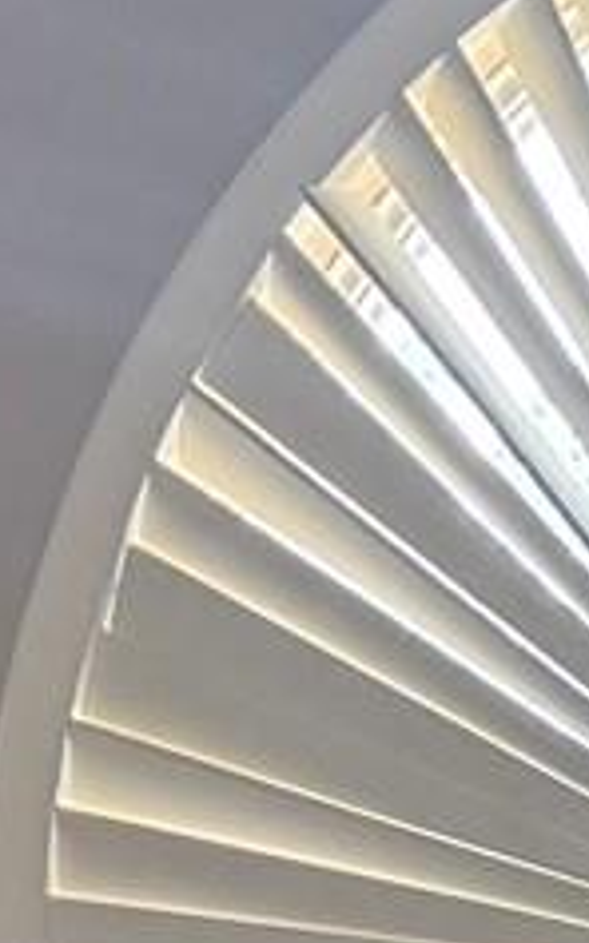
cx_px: 1126
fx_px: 5654
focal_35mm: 220
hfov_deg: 5.8
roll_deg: -2.2
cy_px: 2021
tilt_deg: -4.9
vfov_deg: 8.9
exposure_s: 1/83
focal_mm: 6.76
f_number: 1.78
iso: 200
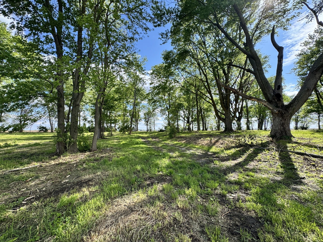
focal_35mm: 14
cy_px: 121
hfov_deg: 102.1
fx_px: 131
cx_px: 162
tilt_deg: +4.4
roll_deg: +0.4
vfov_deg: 85.7
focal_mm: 2.22
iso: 40
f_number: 2.2
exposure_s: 1/636
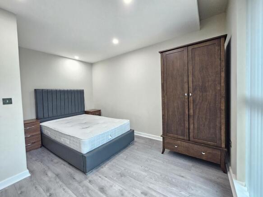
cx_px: 132
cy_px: 98
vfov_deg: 89.9
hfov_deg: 106.2
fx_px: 99
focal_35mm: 13
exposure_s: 1/50
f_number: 2.2
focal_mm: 2.2
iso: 400
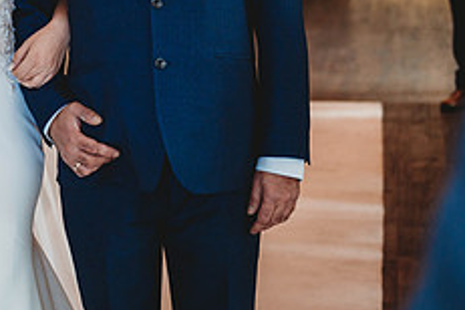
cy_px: -36
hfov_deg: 13.6
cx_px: -38
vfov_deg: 9.2
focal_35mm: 148
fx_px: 1912
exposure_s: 1/160
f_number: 2.8
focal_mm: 59
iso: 2000
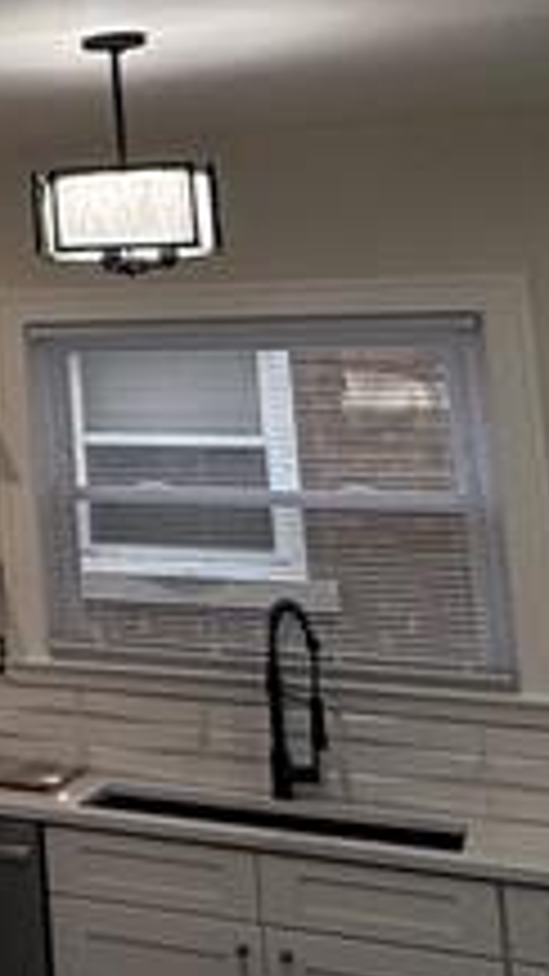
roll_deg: +0.3
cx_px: -882
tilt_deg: +10.6
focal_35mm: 72
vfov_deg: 28.4
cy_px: 135
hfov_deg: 12.2
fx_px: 1864
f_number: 2.2
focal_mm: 2.22
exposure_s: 1/124
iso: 50
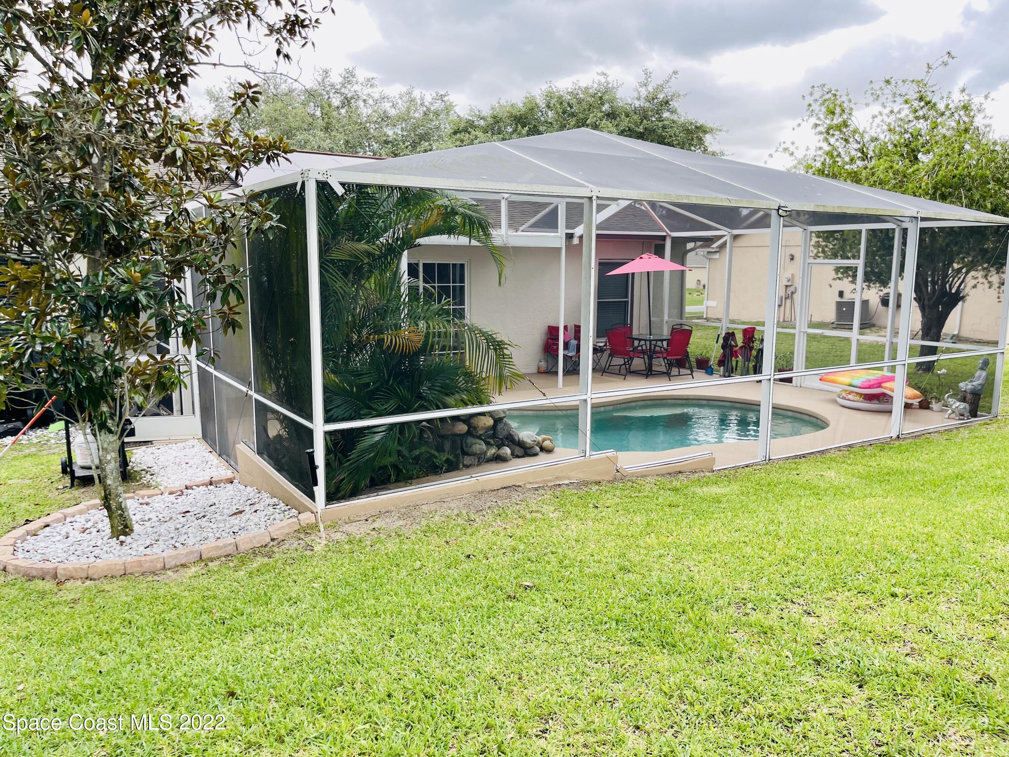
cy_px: 378
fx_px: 758
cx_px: 504
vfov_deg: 53.1
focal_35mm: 26
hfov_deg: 67.3
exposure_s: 1/331
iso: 32
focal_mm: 5.1
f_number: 1.6
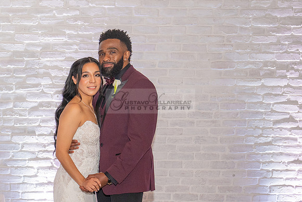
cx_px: -47
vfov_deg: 16.0
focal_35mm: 84
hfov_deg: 22.6
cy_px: 205
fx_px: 701
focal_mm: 35
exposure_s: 1/200
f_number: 3.5
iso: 800
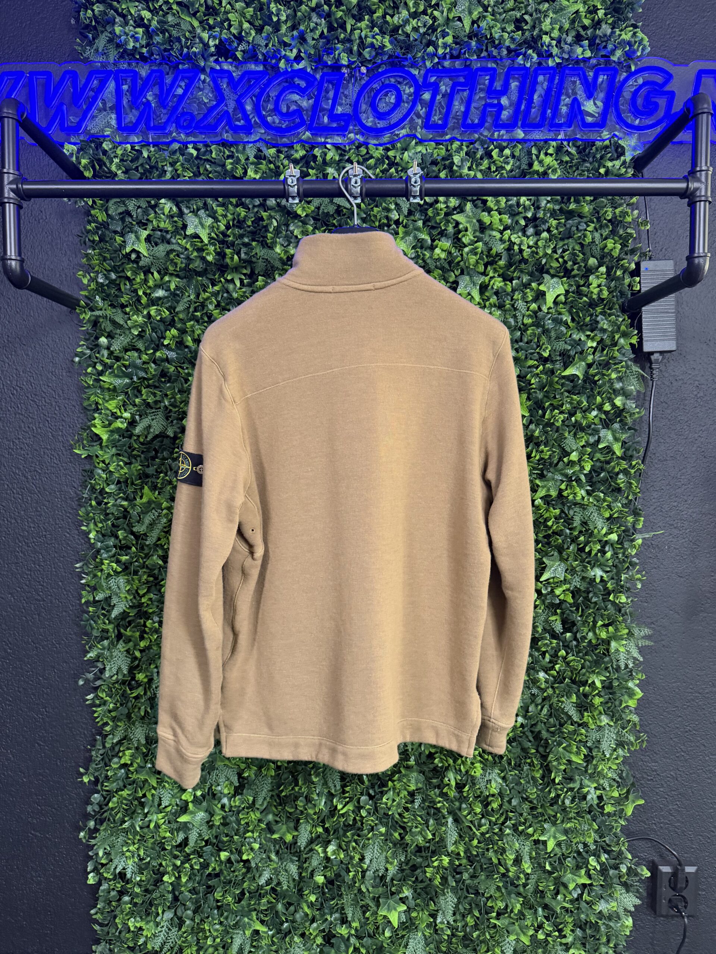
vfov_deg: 71.6
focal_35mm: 24
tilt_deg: -2.3
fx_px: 662
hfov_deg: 56.8
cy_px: 477
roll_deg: -1.1
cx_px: 358
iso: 400
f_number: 1.78
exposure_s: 1/51
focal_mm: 6.76
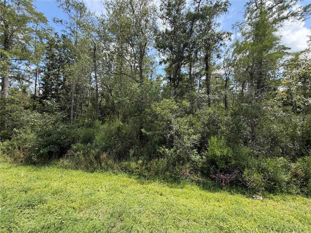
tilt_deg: +1.9
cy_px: 116
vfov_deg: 85.7
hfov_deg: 102.1
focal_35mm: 14
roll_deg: +0.2
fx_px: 126
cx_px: 156
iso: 50
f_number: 2.2
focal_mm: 2.22
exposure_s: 1/502
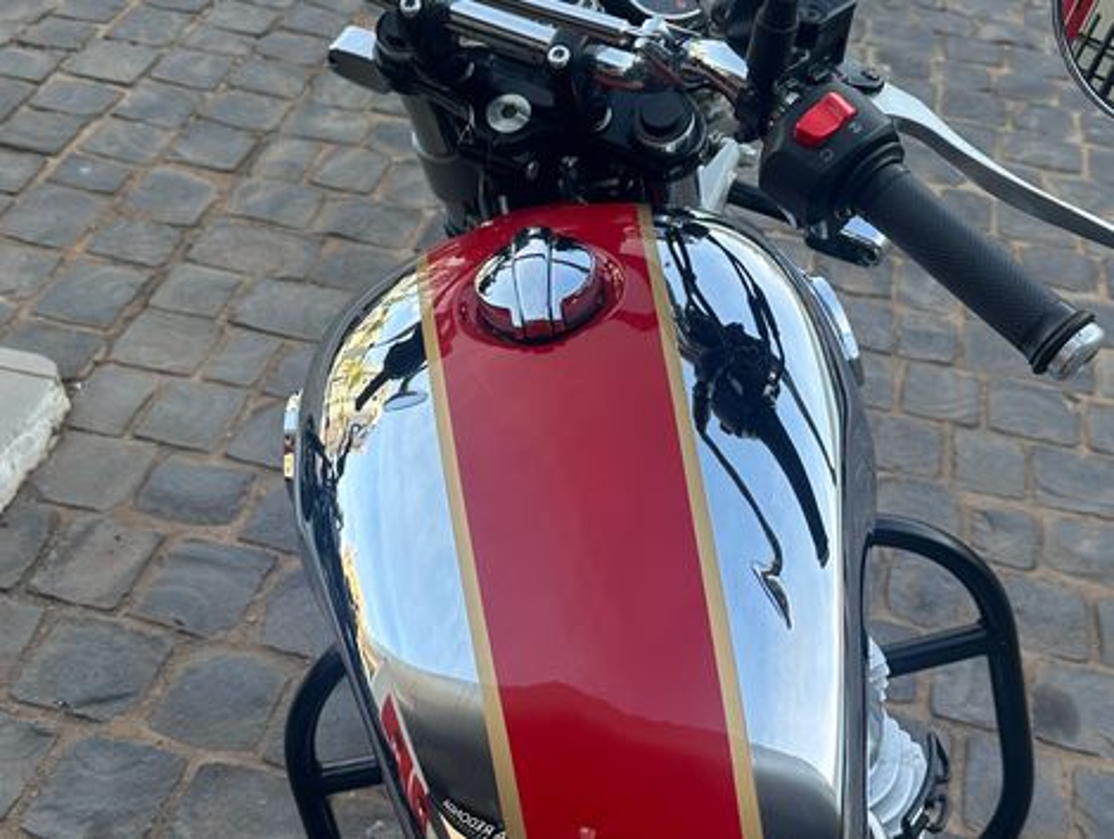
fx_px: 774
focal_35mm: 24
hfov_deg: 71.5
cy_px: 420
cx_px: 557
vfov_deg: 56.9
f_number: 1.78
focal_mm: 6.86
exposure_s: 1/331
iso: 80
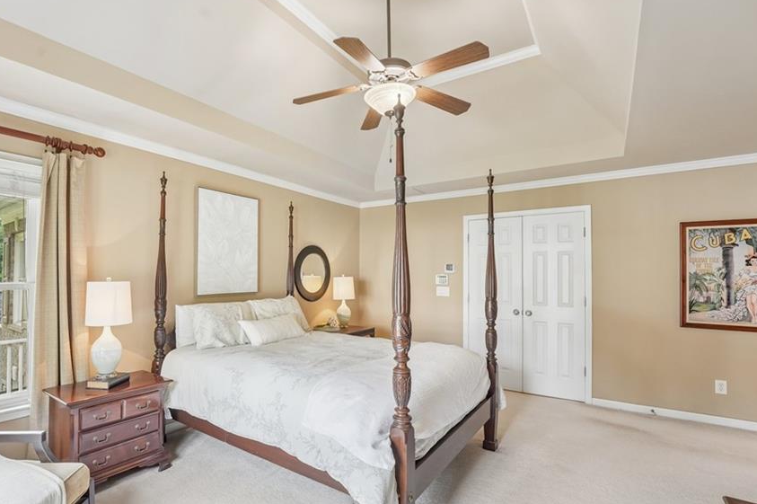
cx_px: 337
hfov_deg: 92.9
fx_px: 357
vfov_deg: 70.2
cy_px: 280
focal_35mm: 17
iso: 320
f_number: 8
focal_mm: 14
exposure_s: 1/10
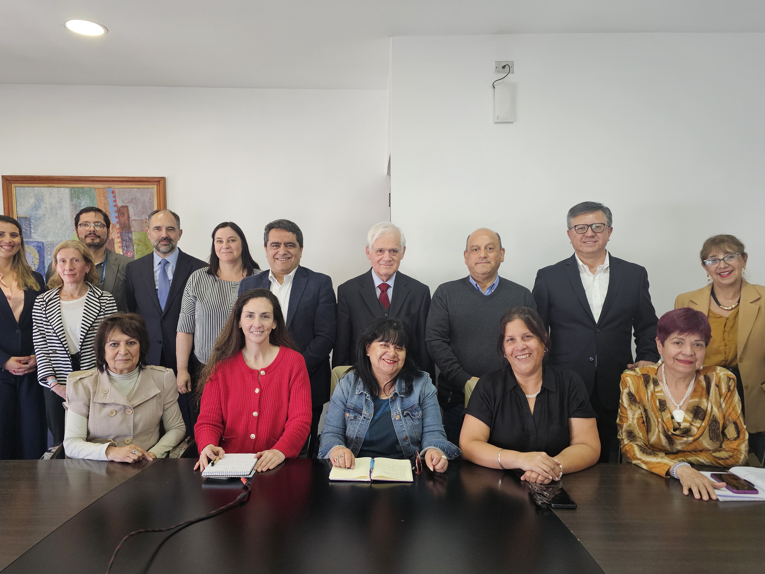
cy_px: 300
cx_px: 377
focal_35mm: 26
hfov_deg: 67.3
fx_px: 575
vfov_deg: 53.0
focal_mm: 6.3
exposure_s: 1/142
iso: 400
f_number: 1.7
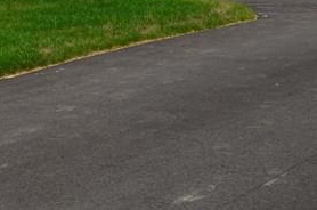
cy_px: -163
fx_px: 1239
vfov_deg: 9.3
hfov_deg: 13.2
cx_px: -254
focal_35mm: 141
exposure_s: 1/400
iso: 200
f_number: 11
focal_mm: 24
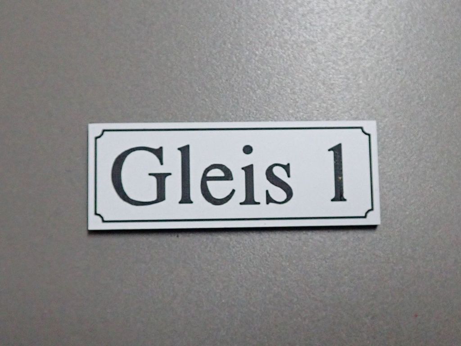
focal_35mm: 30
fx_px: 400
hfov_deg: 60.0
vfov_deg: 46.8
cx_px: 230
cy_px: 173
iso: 640
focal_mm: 5.5
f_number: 2.3
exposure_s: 1/200
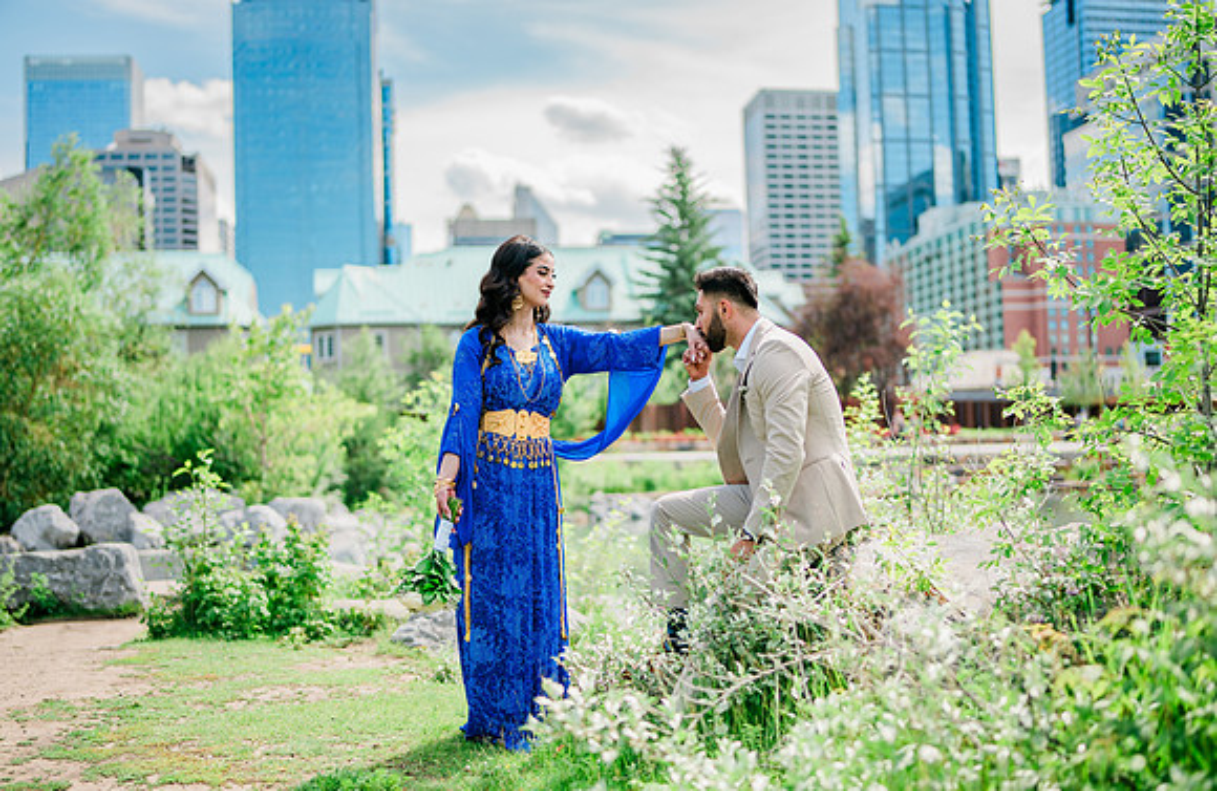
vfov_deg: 34.1
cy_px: 442
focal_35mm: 38
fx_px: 1289
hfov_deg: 50.5
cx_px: 663
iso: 125
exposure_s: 1/3200
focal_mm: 35
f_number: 1.2
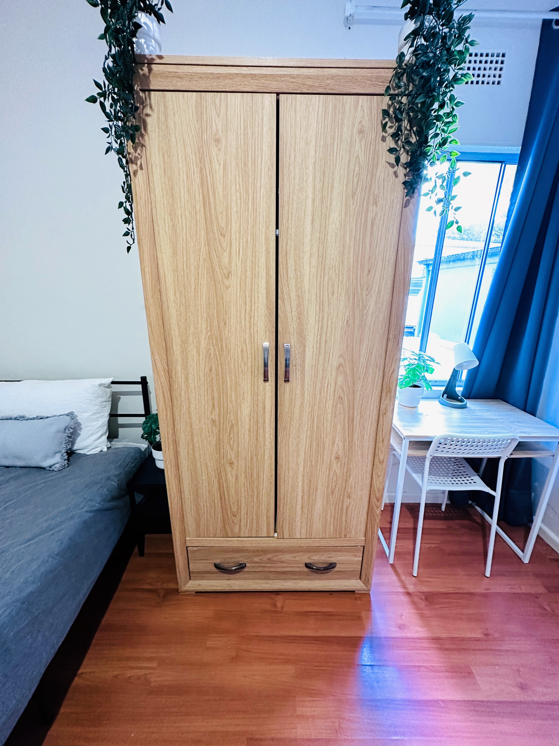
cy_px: 373
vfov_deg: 102.1
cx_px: 280
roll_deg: -1.1
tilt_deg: -17.0
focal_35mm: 14
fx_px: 301
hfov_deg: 85.7
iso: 500
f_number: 2.2
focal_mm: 2.22
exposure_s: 1/50
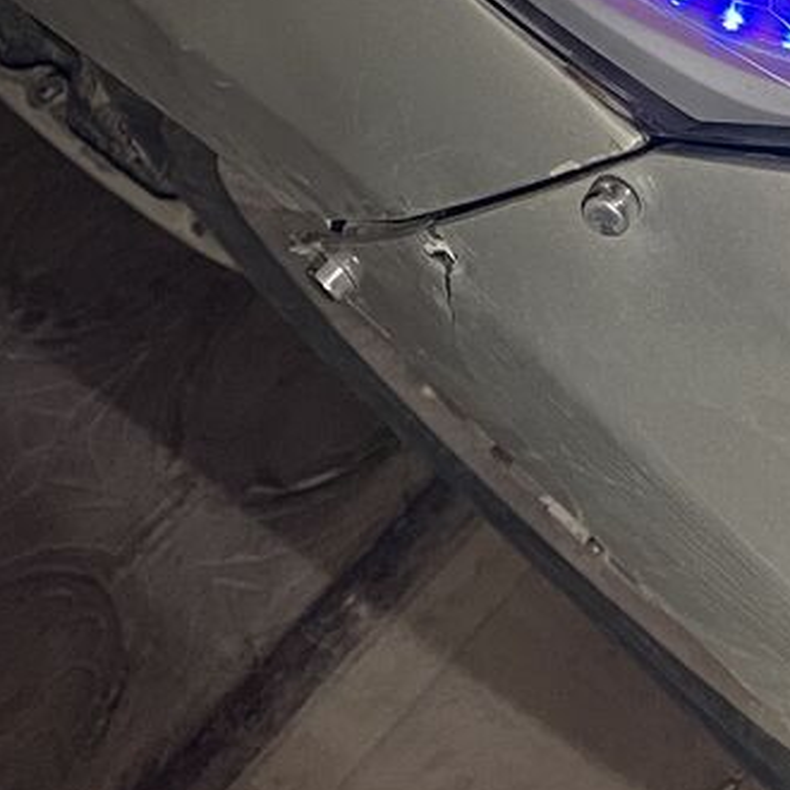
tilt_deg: -39.5
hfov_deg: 15.0
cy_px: -345
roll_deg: +24.4
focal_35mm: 107
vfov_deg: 15.2
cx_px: 1202
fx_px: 2763
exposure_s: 1/50
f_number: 1.6
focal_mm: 5.1
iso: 250
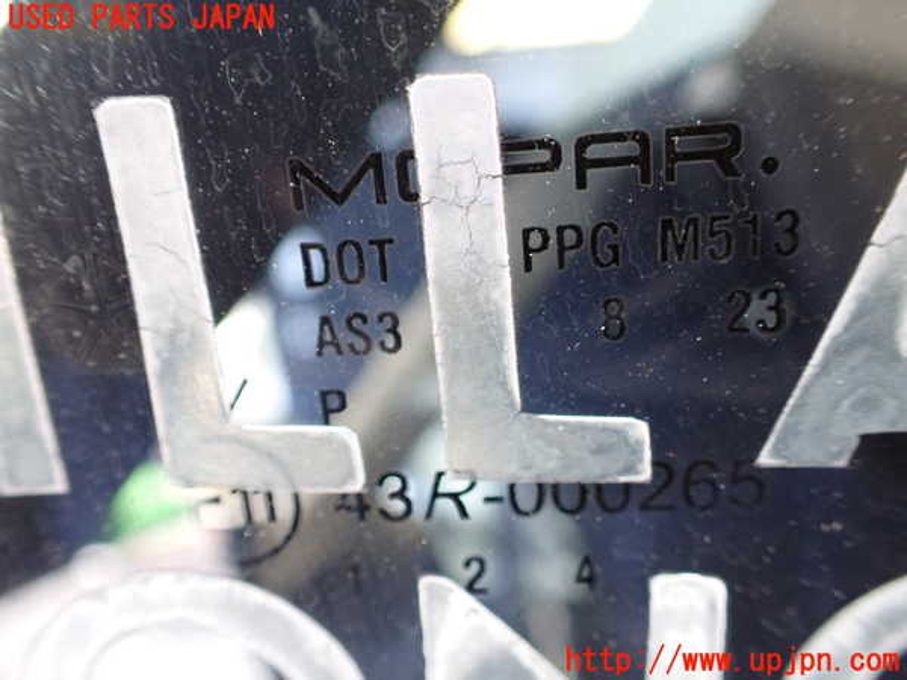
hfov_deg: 60.0
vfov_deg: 46.8
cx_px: 454
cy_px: 340
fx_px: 786
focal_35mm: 30
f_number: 2.3
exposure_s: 1/40
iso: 800
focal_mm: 5.4
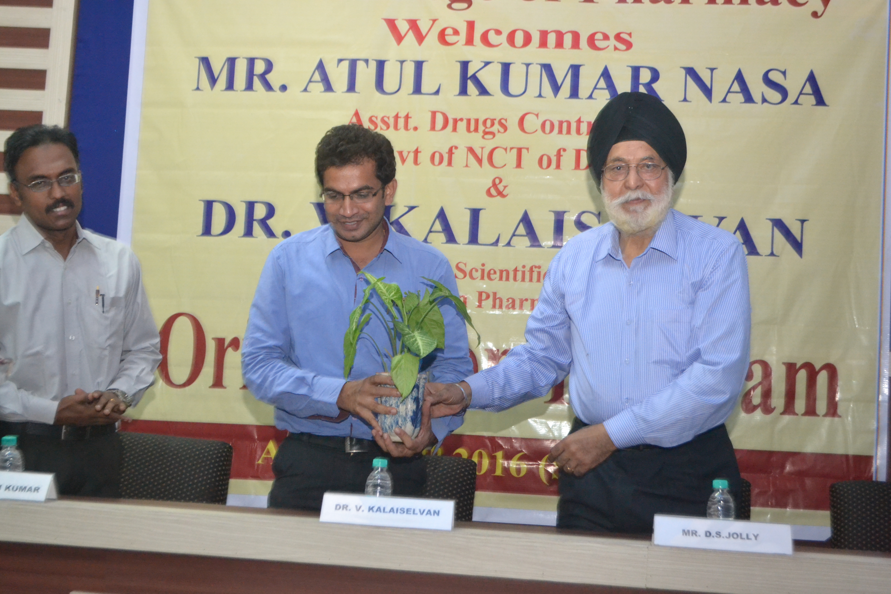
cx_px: 446
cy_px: 297
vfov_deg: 26.5
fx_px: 1262
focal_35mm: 51
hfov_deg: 38.9
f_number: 5
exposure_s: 1/60
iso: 3200
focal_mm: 34
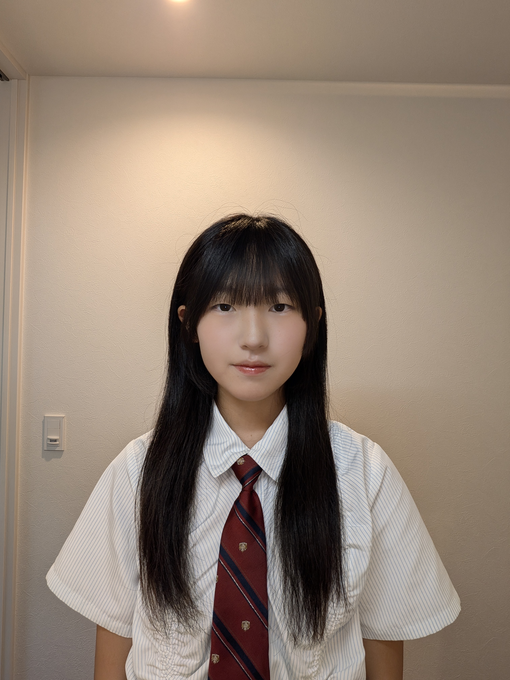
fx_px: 413
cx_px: 255
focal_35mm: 21
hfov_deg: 63.4
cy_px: 340
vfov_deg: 79.0
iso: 61
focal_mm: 2.74
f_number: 2.2
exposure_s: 1/15
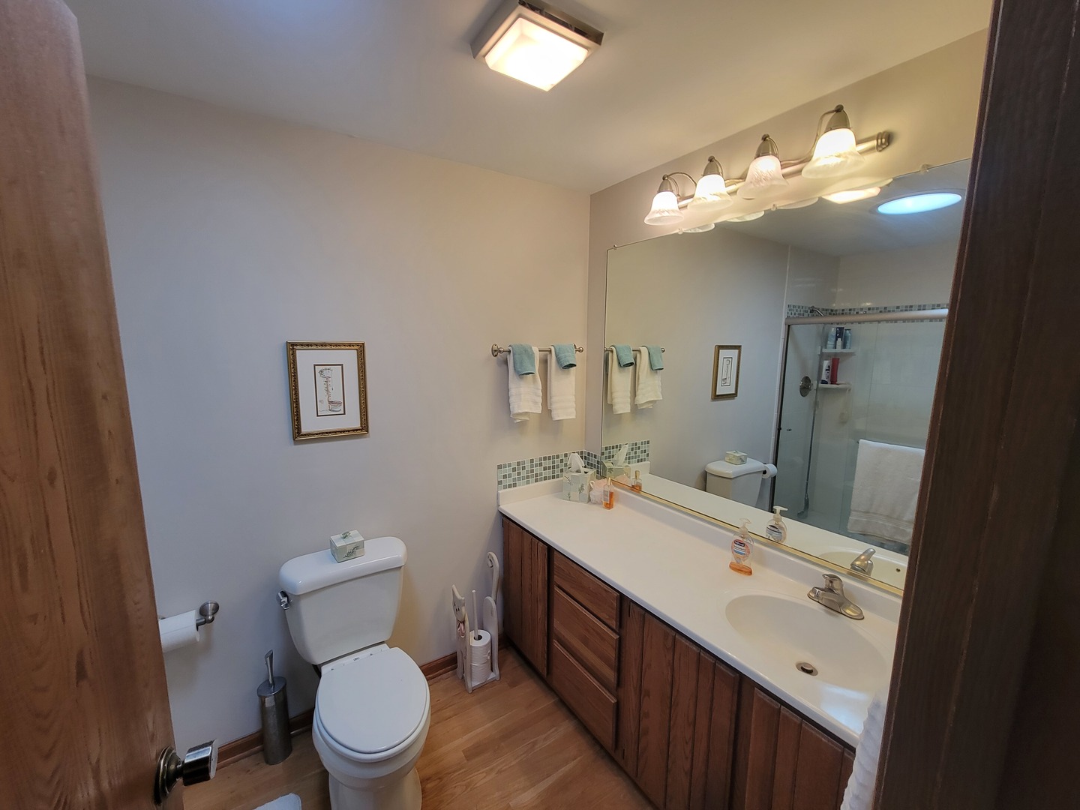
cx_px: 540
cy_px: 405
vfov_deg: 89.9
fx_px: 406
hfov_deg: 106.2
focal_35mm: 13
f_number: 2.2
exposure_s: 1/60
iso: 125
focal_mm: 2.2
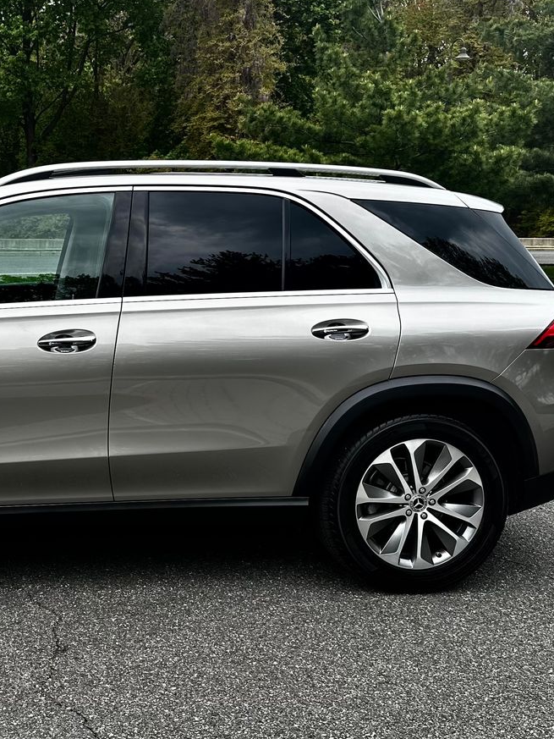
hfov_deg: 31.4
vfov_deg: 42.9
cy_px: 352
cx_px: 63
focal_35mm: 44
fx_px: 939
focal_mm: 6.86
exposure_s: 1/511
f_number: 1.78
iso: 80
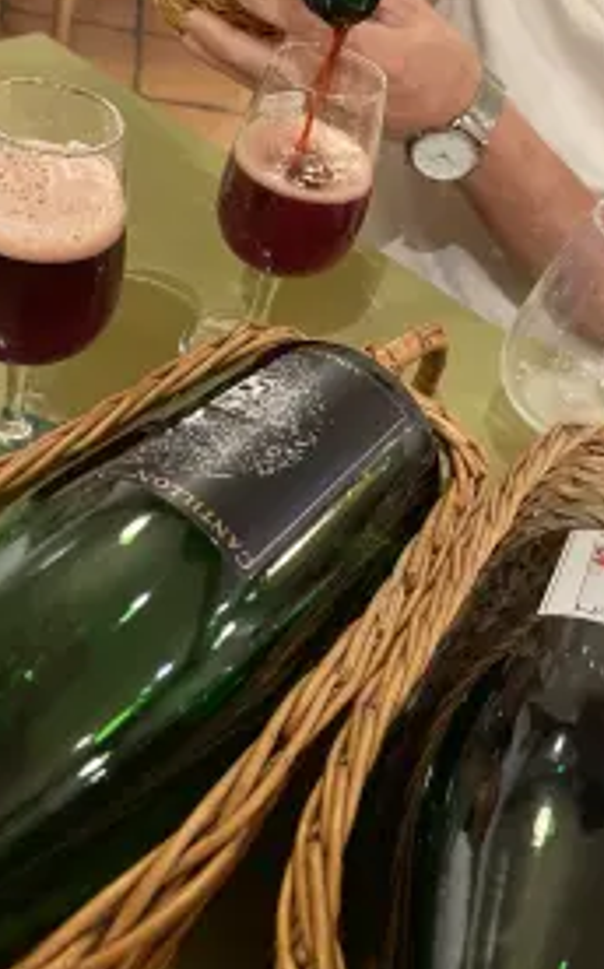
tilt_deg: -36.2
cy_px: 281
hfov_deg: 31.9
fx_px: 1056
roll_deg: -16.8
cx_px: 284
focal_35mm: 40
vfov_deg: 48.0
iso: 500
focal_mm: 4.25
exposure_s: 1/33
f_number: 1.8
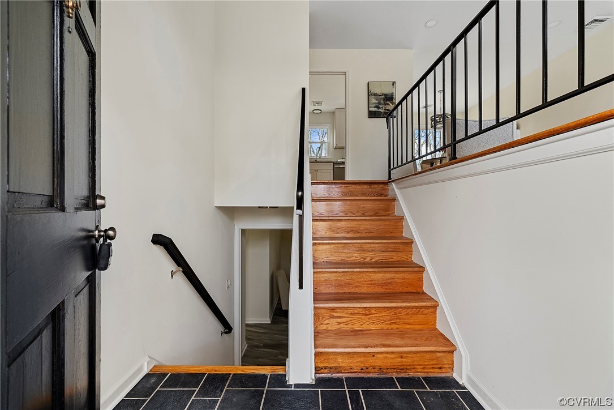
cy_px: 205
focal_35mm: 16
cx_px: 307
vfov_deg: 73.8
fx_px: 273
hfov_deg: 96.7
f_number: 8
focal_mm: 16
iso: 800
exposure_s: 1/6
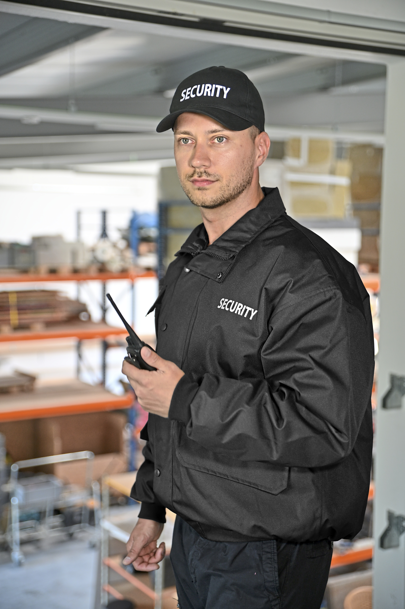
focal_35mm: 56
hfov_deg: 24.2
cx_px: 202
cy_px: 304
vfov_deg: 35.7
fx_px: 946
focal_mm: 56
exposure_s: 1/125
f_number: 2.8
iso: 400
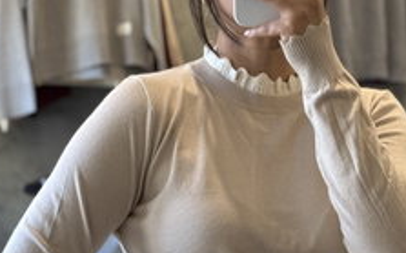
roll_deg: +1.5
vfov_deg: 9.9
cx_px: 249
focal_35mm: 132
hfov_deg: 15.8
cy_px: 161
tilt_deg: -17.9
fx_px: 1459
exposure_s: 1/50
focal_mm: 5.96
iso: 100
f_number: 1.6
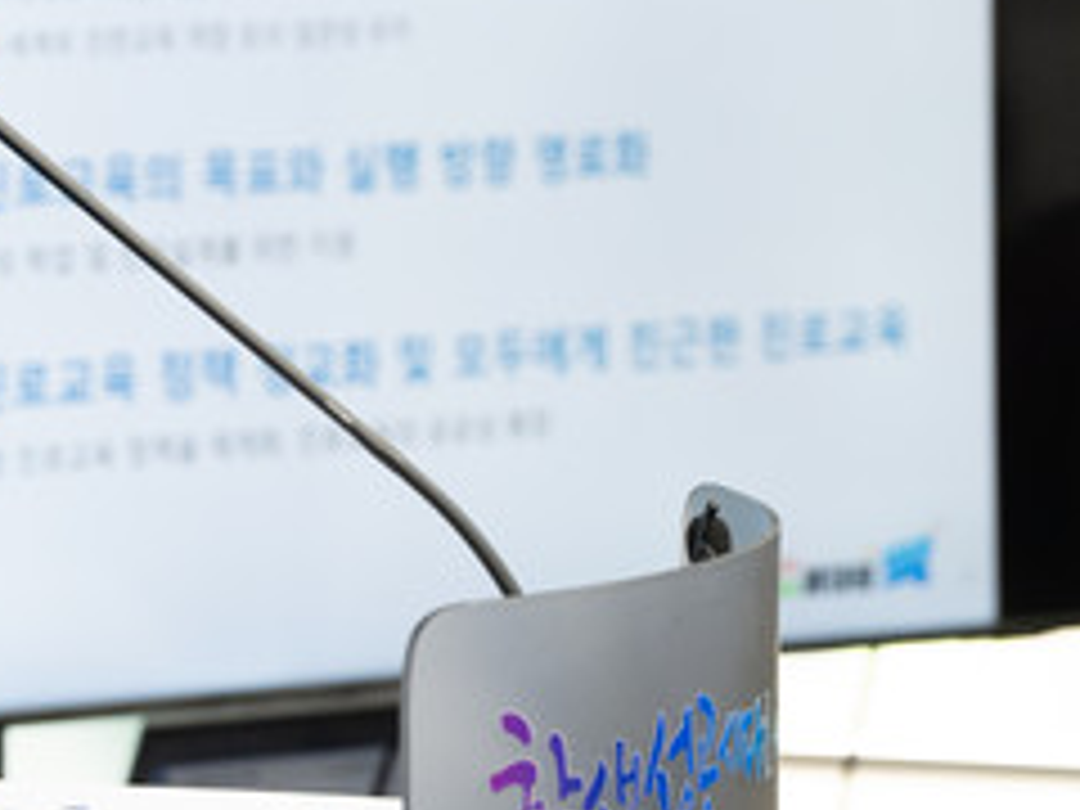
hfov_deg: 7.5
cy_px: 76
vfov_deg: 5.7
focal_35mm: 260
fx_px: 8112
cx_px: -230
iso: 3200
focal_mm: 108
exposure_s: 1/160
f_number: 5
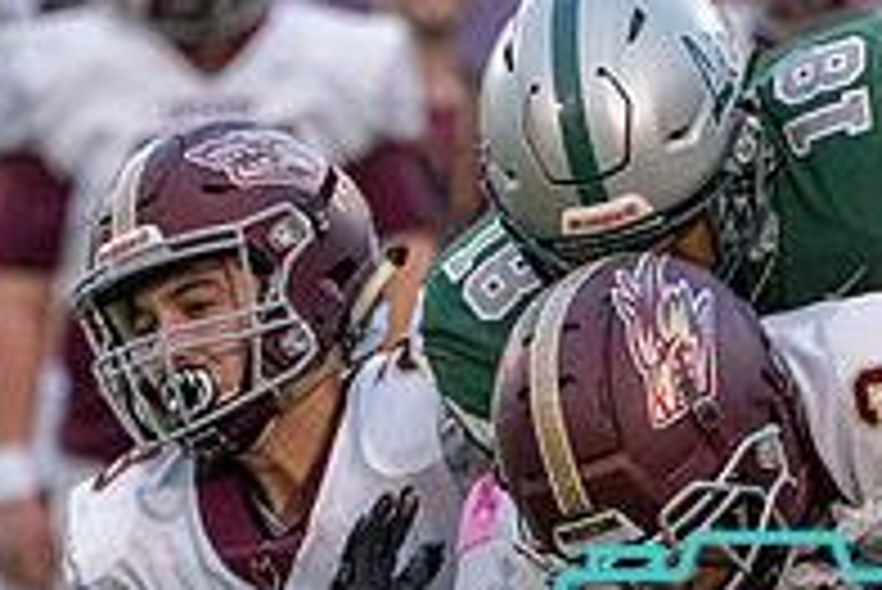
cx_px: 604
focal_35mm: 1631
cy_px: 685
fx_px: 39988
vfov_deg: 0.8
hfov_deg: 1.3
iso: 3200
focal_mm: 397
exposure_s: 1/1000
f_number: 5.6
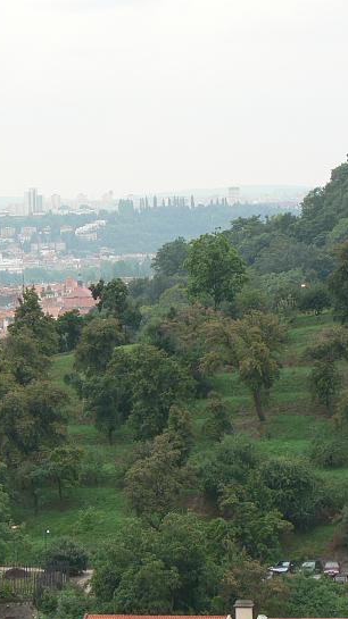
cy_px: 338
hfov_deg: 5.8
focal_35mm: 208
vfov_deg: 10.4
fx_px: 3417
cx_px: -103
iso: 80
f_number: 4
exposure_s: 1/250
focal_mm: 21.6
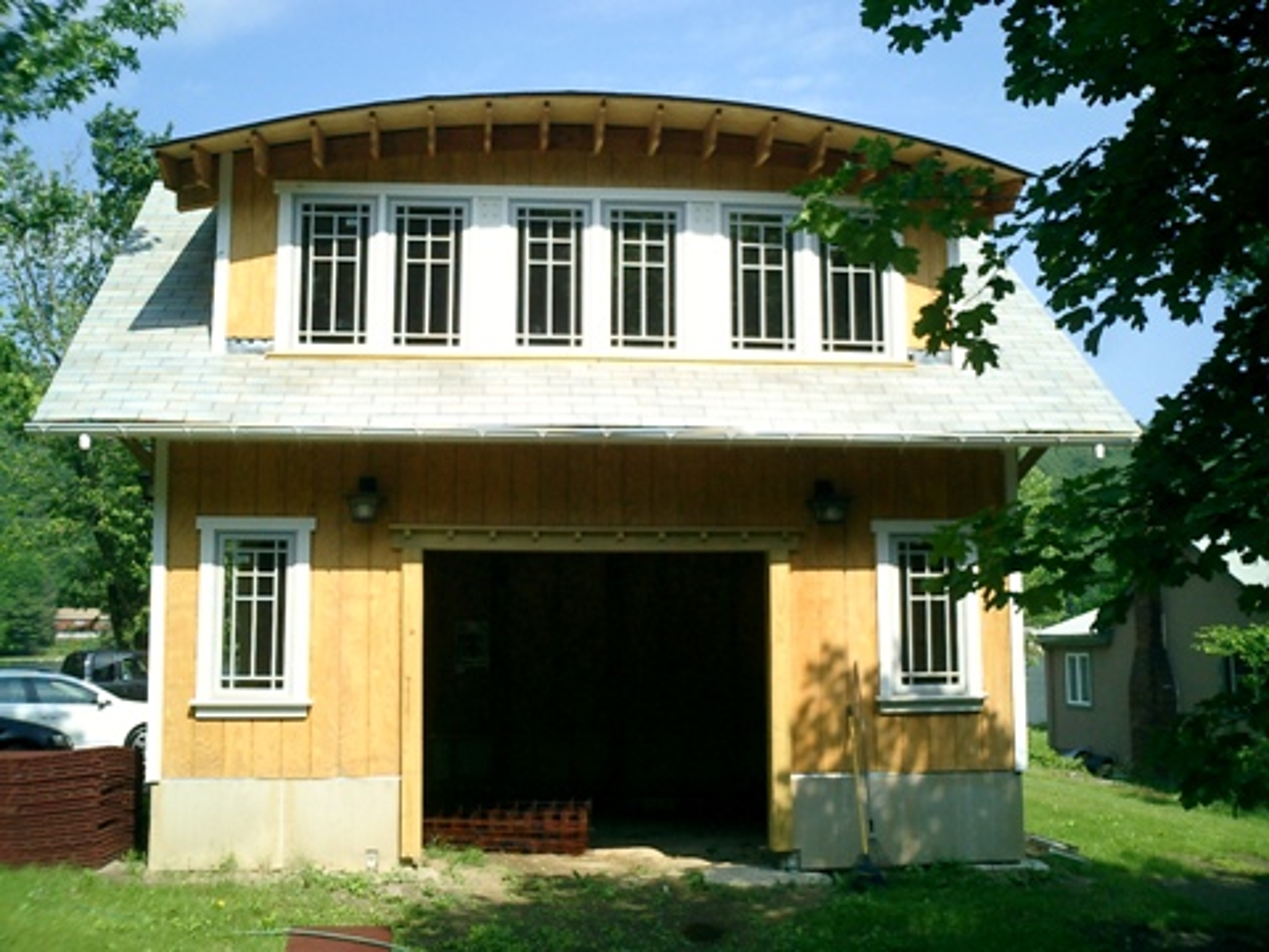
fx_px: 1320
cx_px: 634
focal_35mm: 36
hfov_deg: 51.4
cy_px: 476
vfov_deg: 39.7
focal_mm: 7.5
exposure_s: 1/1000
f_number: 3.2
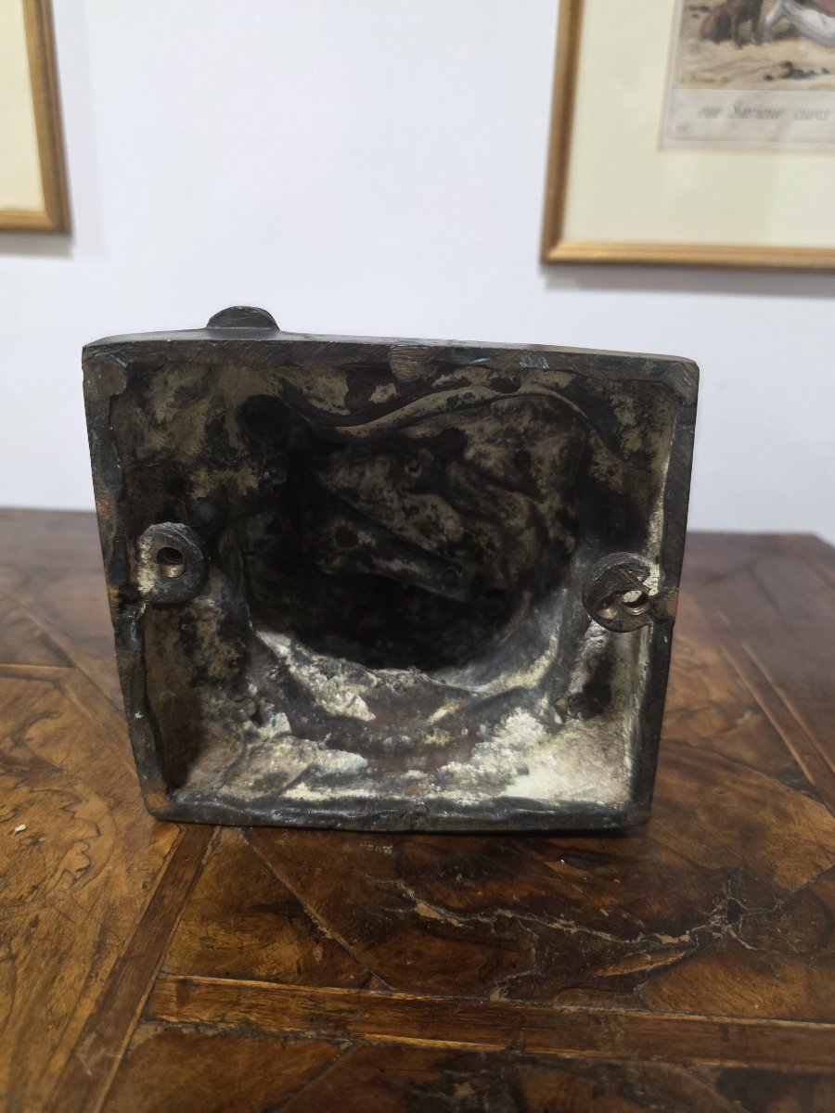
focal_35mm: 23
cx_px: 418
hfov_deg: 58.9
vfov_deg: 73.9
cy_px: 556
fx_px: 740
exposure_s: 1/100
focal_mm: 6.3
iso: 320
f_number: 1.7
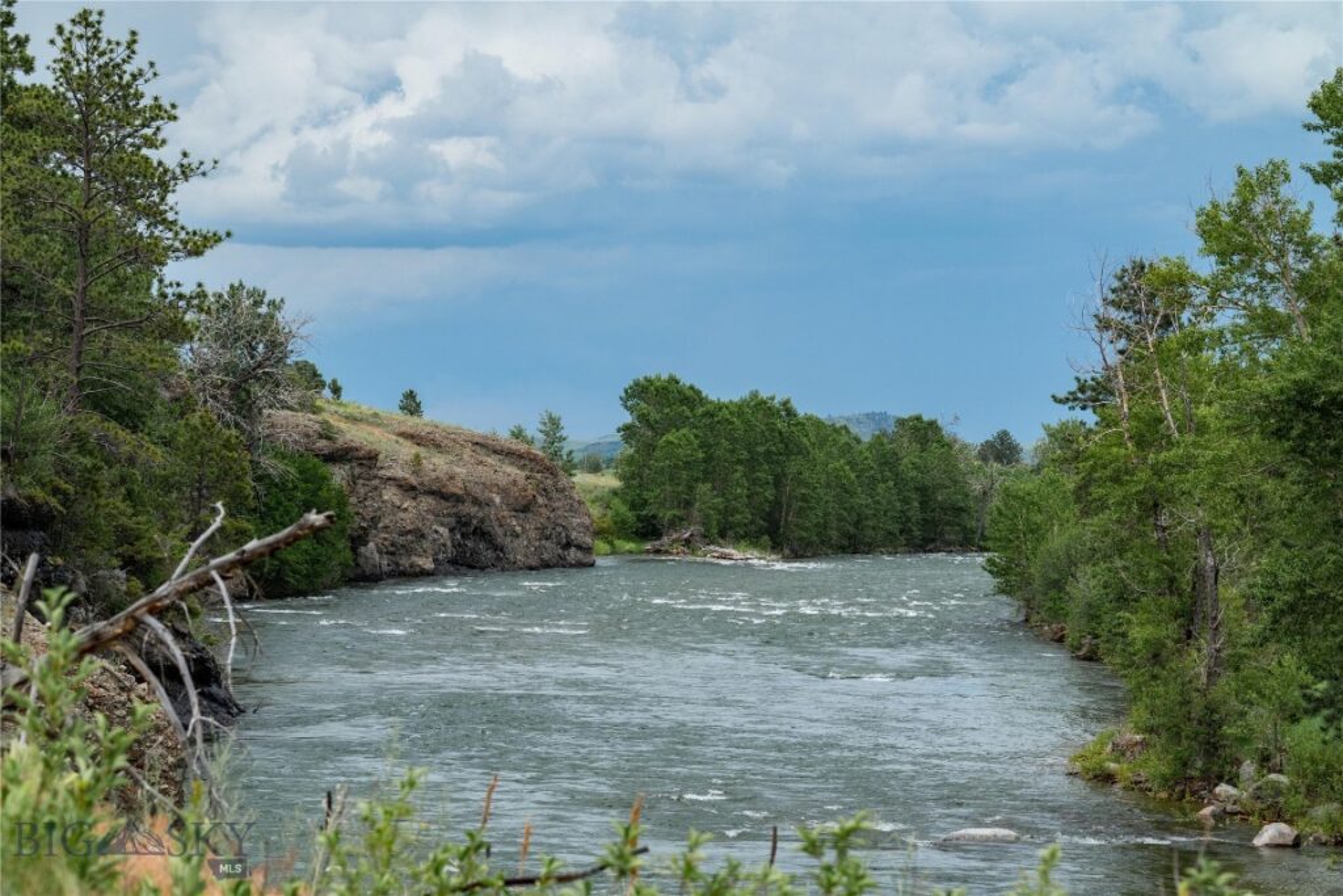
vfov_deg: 10.6
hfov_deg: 15.8
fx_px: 4850
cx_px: 672
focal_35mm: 130
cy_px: 448
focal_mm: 130
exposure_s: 1/800
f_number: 9
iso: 1000
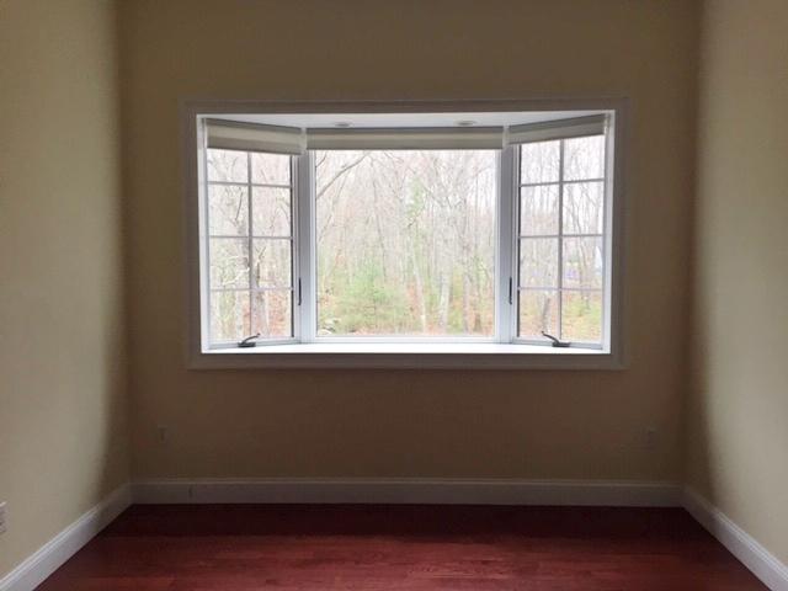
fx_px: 660
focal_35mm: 29
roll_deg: -0.9
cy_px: 296
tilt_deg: -0.5
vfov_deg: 48.2
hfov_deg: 61.7
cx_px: 394
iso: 32
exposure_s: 1/30
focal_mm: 4.15
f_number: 2.2
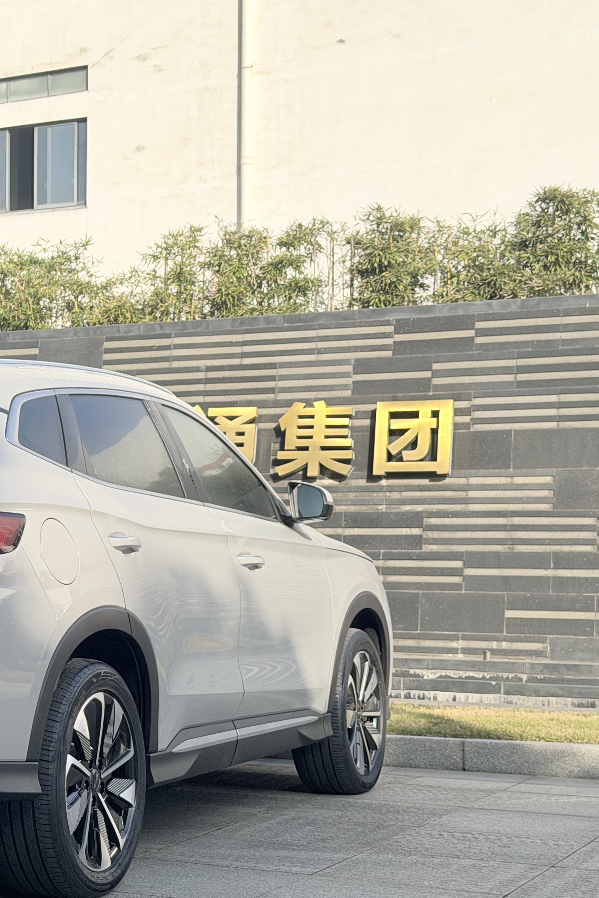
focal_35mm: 74
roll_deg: -0.5
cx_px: -50
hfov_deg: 17.8
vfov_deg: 27.3
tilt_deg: +2.1
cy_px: 472
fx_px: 1847
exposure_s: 1/4878
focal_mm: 6.76
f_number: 1.78
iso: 64
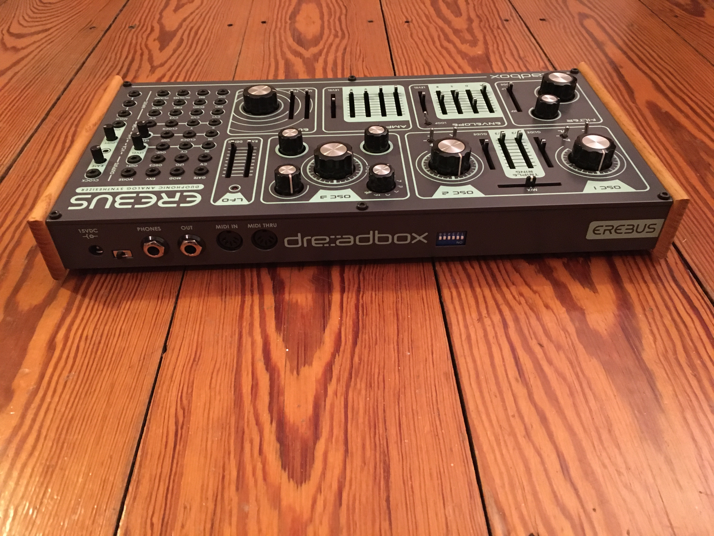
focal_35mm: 29
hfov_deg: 61.7
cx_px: 357
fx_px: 598
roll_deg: +0.7
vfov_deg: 48.2
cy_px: 268
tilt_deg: -41.4
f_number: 2.2
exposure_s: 1/17
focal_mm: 4.15
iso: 500
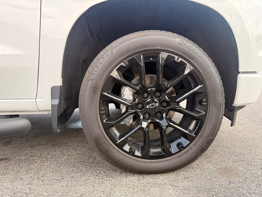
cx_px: 131
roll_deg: -0.9
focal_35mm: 24
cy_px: 98
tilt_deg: -2.8
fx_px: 182
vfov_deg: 56.8
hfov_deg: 71.6
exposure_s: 1/399
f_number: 1.78
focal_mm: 6.76
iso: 100
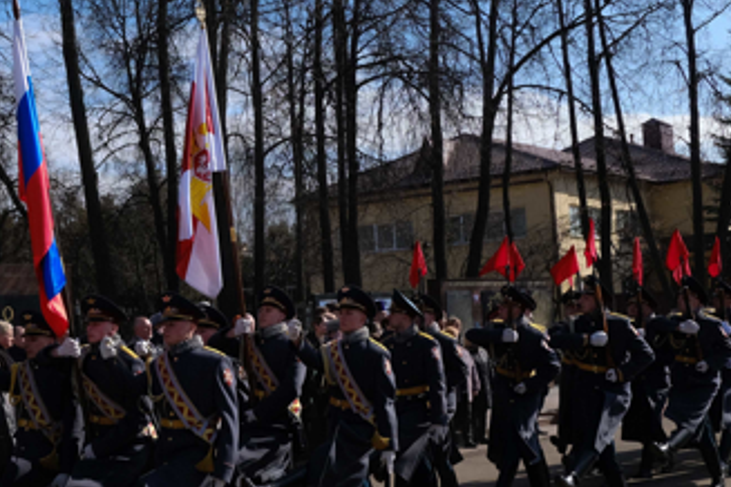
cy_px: 232
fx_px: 1259
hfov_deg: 32.0
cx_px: 224
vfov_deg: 21.9
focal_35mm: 62
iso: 400
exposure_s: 1/1000
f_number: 7.1
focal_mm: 18
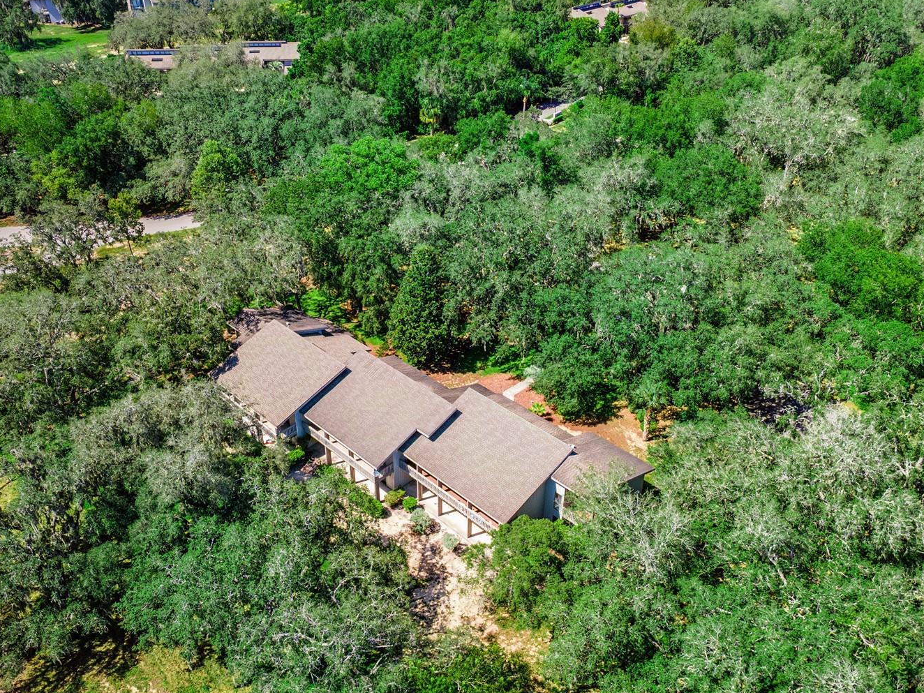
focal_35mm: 29
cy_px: 360
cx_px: 420
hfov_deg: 61.6
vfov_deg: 48.2
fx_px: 774
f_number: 2.8
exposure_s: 1/250
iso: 110
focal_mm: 4.5
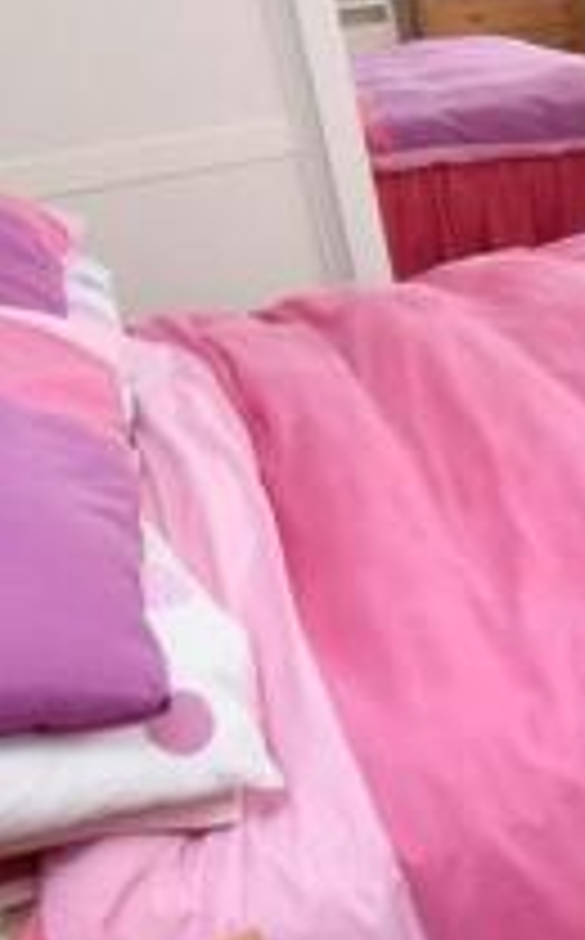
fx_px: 1229
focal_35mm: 48
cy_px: 245
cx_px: 1037
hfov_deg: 20.0
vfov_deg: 40.8
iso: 800
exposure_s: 1/100
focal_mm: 10
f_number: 5
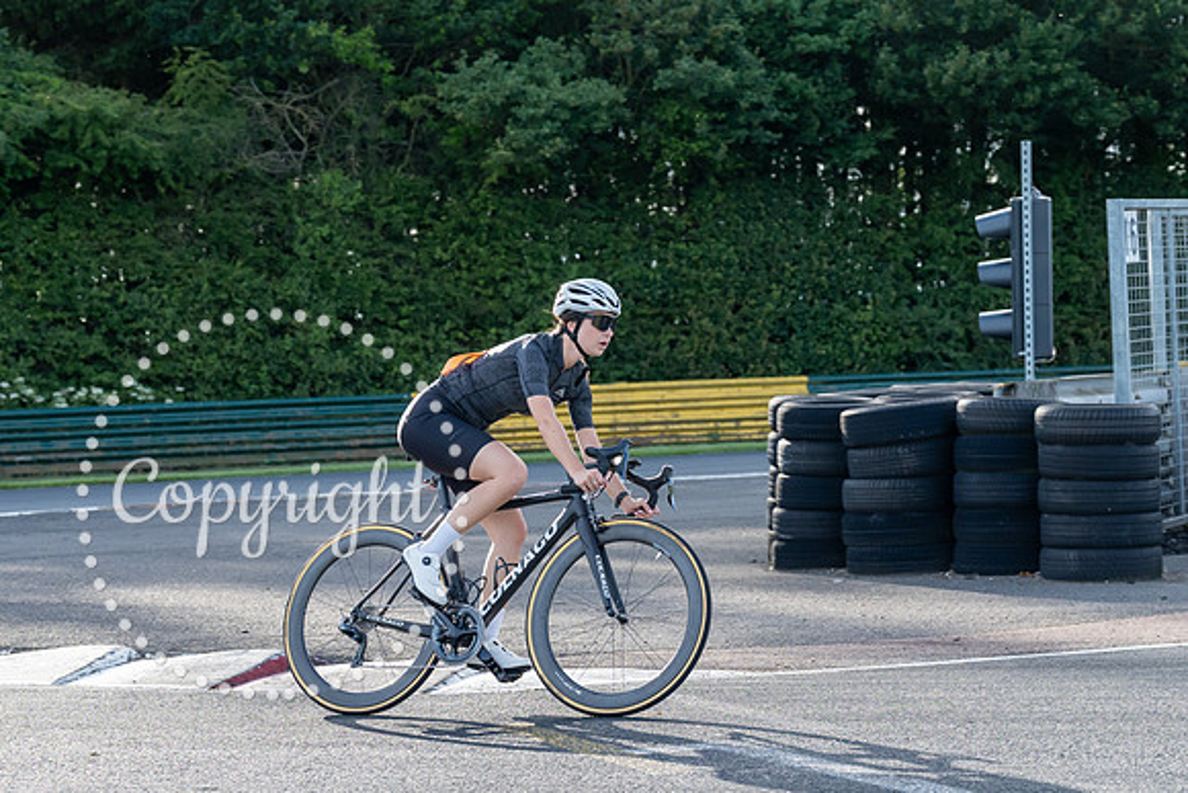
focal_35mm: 100
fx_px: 3300
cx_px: 660
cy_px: 457
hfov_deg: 20.4
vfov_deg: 13.7
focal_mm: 74
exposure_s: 1/1000
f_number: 5.6
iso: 1250
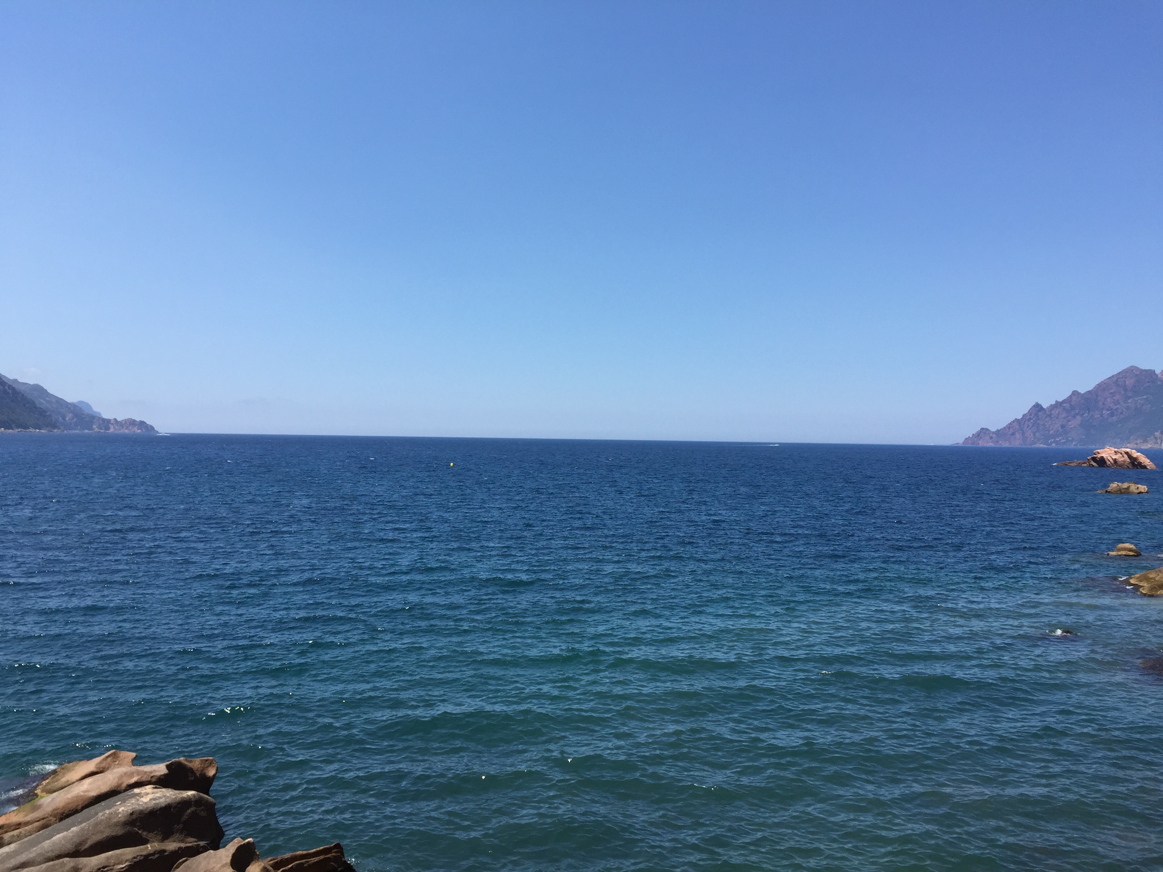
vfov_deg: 48.2
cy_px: 436
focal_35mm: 29
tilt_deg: +0.4
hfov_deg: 61.7
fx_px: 974
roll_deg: -2.2
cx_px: 582
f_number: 2.2
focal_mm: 4.15
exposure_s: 1/2083
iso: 32
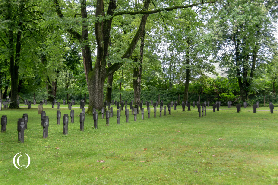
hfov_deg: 37.9
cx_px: 139
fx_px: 405
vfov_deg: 25.8
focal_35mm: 52
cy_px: 92
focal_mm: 35
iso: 500
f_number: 4.2
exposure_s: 1/60
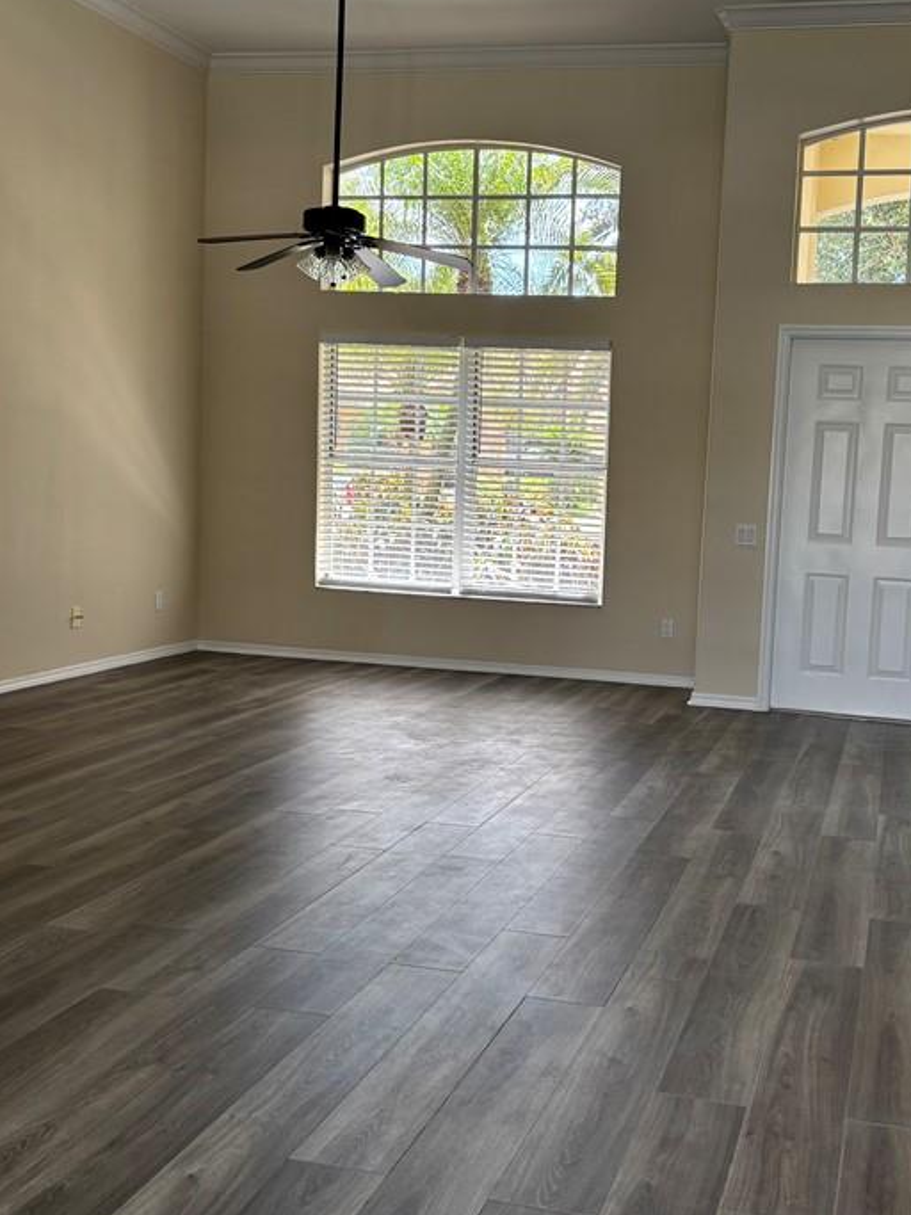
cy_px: 580
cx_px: 610
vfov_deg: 47.9
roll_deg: -2.7
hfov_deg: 36.4
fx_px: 1369
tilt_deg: -5.1
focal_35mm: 39
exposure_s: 1/121
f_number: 1.6
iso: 64
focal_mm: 5.96
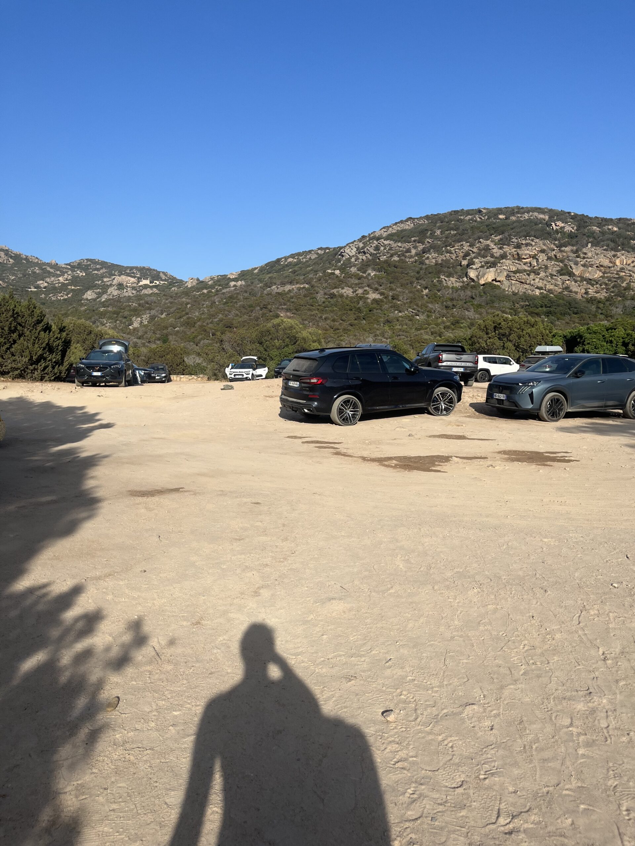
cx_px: 318
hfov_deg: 53.1
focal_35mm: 26
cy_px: 423
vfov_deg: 67.3
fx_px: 636
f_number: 1.6
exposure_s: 1/4310
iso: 50
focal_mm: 5.1
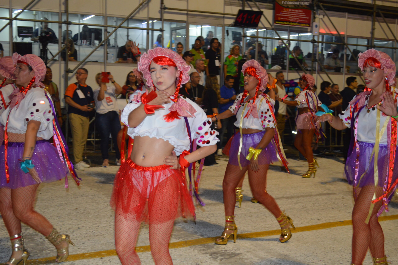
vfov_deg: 28.0
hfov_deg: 41.1
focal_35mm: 48
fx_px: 530
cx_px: 199
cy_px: 132
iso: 500
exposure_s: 1/60
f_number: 4.8
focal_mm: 32
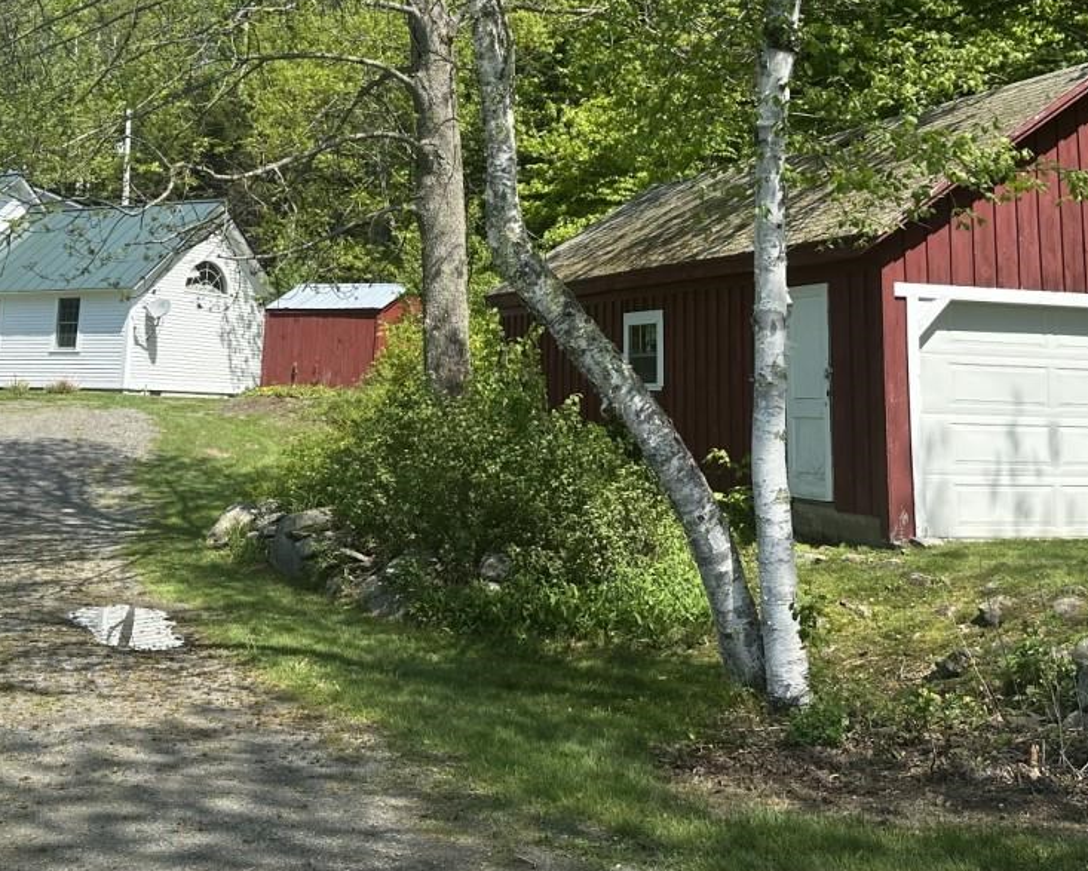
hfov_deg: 40.3
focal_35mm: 46
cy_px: 153
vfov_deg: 31.8
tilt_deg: +10.2
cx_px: 493
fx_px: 1482
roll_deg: -1.5
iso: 80
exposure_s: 1/2525
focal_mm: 6.86
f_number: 1.78
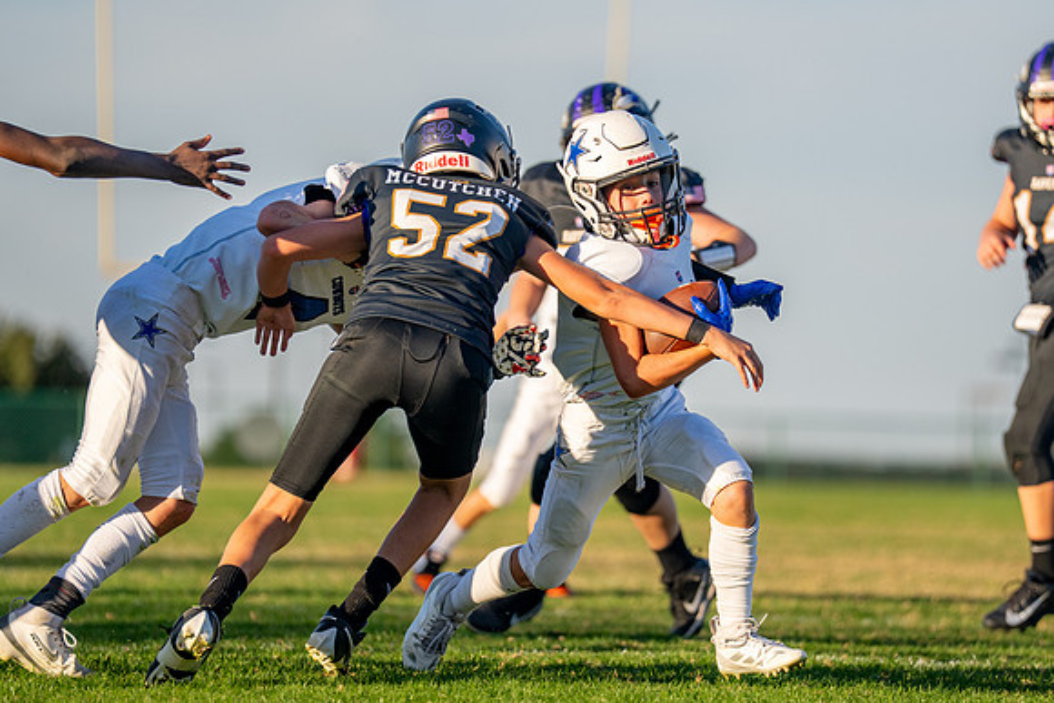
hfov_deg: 7.8
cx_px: 583
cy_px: 377
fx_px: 7767
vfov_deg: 5.2
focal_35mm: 265
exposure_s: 1/2500
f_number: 2.8
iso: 200
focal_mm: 200
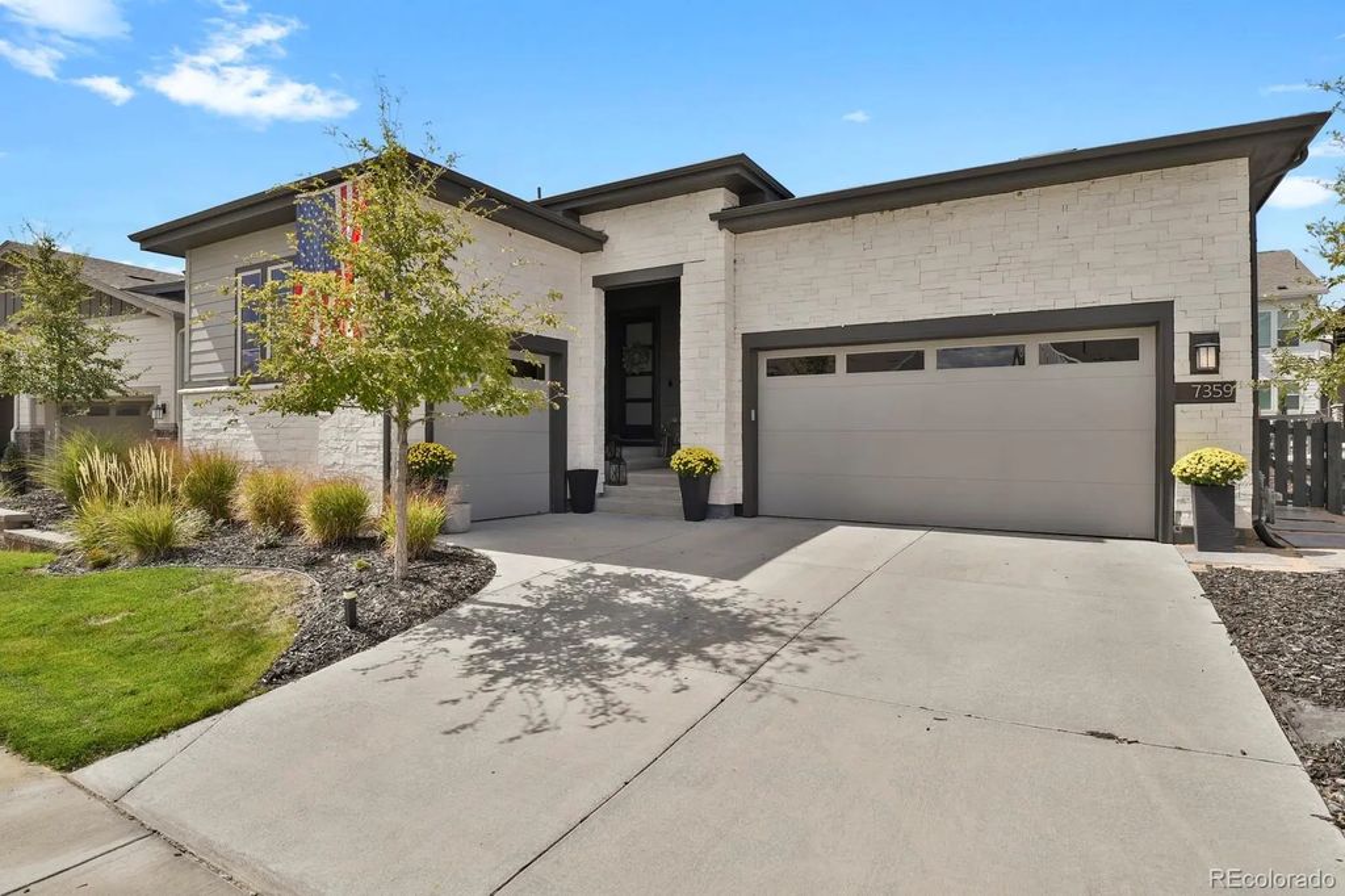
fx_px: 635
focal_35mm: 17
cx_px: 672
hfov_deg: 93.3
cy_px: 448
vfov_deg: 70.4
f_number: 8
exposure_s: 1/60
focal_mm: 17
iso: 100
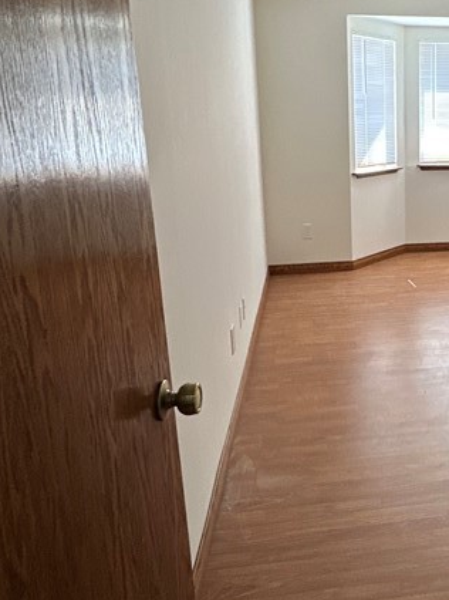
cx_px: 405
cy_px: 240
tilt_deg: -13.4
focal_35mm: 34
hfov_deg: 38.8
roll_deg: +1.6
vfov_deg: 53.6
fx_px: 589
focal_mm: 2.22
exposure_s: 1/120
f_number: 2.2
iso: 160
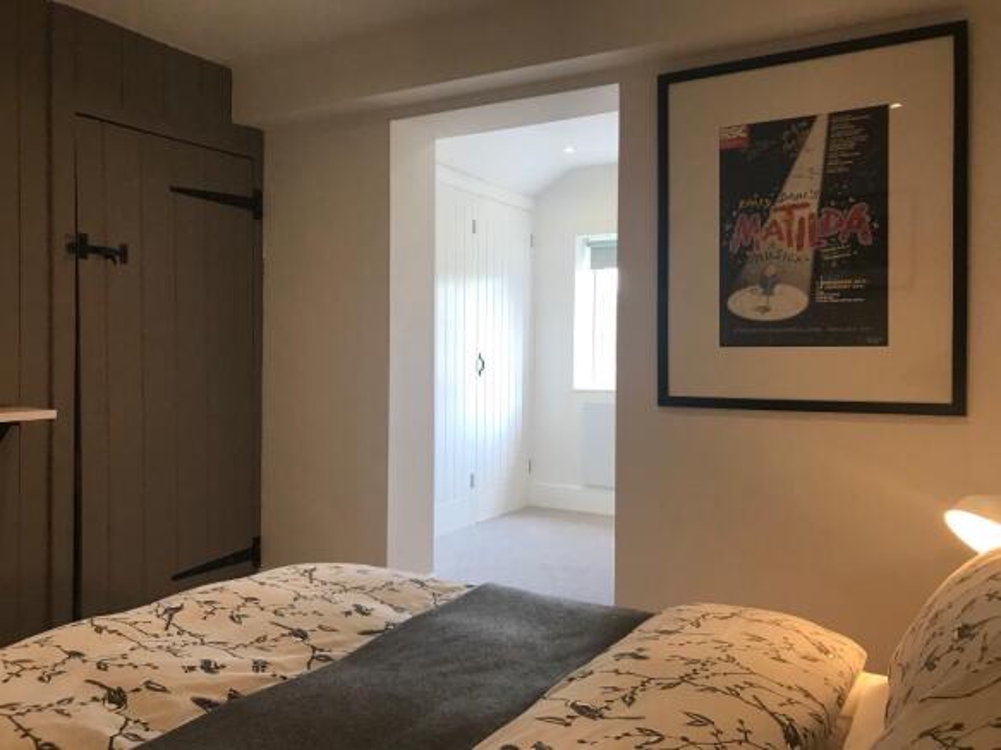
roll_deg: -0.3
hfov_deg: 63.5
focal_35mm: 28
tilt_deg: +0.2
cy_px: 375
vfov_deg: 49.7
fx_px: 810
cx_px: 500
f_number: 1.8
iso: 25
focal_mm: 3.99
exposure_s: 1/33
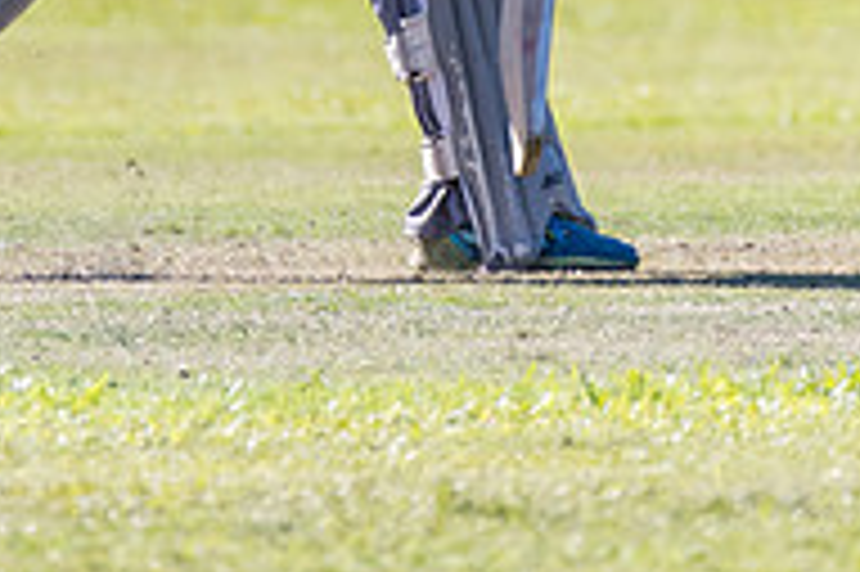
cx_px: 331
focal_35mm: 2126
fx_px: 50743
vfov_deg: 0.6
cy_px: -362
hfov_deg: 1.0
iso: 1100
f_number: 6.3
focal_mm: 600
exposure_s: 1/2000
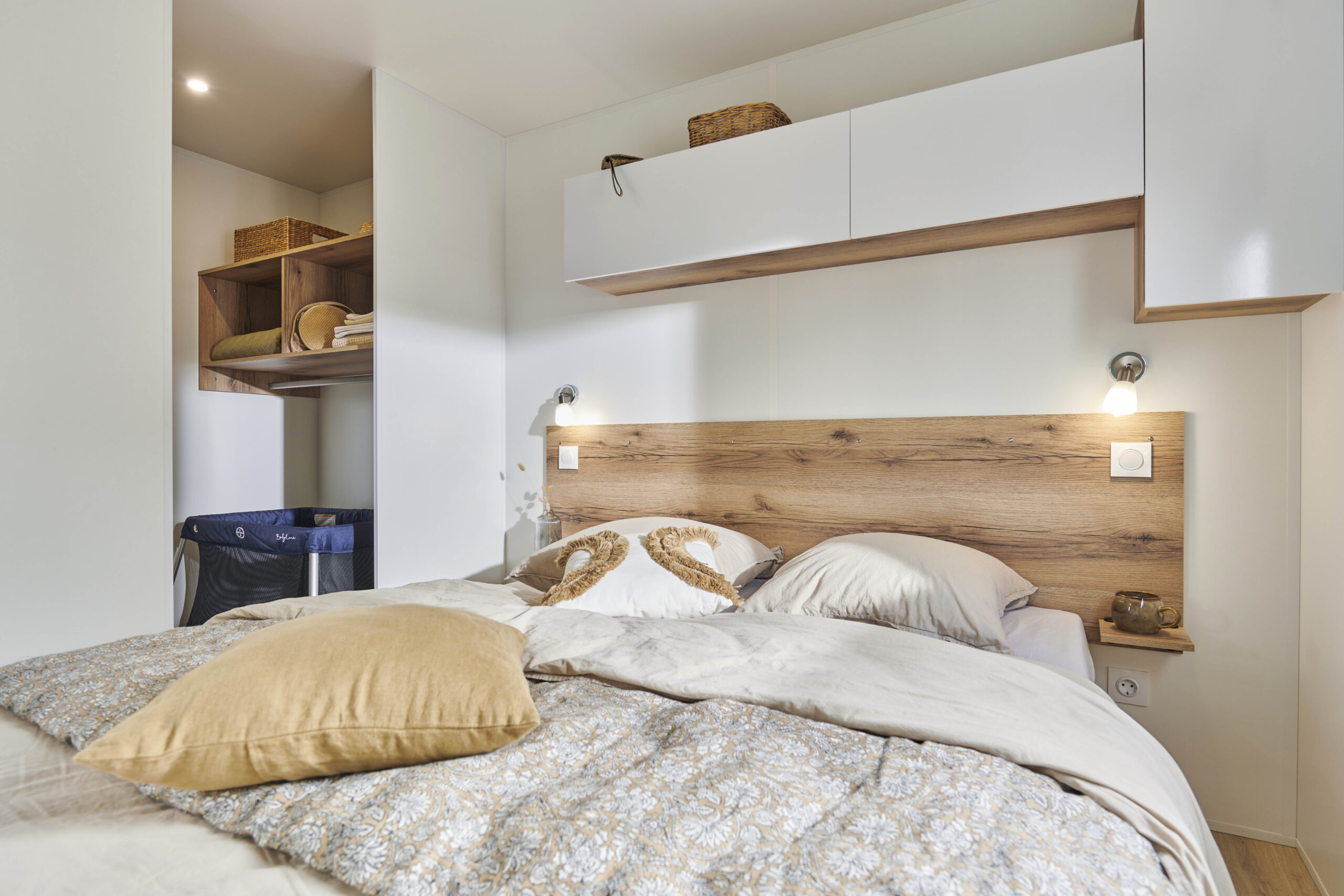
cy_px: 448
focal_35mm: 18
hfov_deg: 90.0
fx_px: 672
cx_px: 672
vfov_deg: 67.4
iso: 100
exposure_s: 1/13
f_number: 5.6
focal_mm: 18
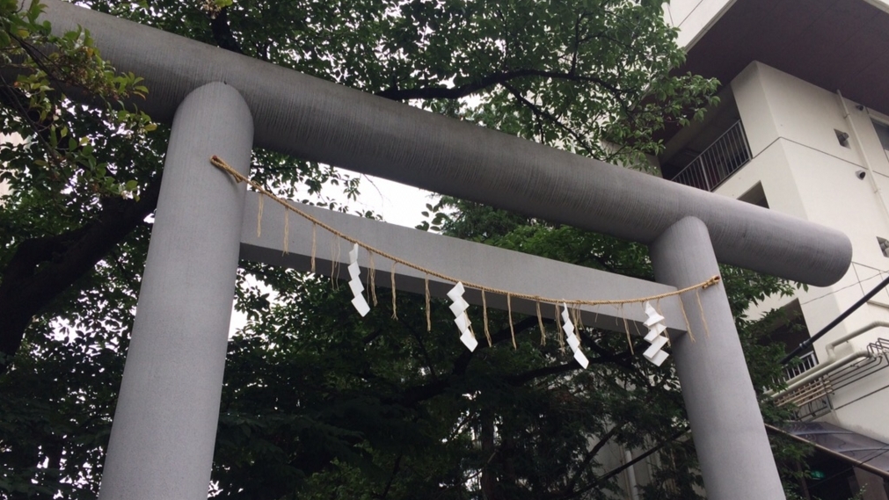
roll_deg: +3.4
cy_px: 311
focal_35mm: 32
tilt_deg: +30.0
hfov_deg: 61.0
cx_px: 445
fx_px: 754
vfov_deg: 36.5
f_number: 2.2
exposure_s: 1/406
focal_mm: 4.15
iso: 32
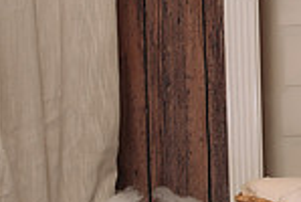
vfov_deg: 8.7
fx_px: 1332
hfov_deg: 12.0
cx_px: 506
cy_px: 141
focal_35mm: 159
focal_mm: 35
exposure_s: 1/100
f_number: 5.6
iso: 100
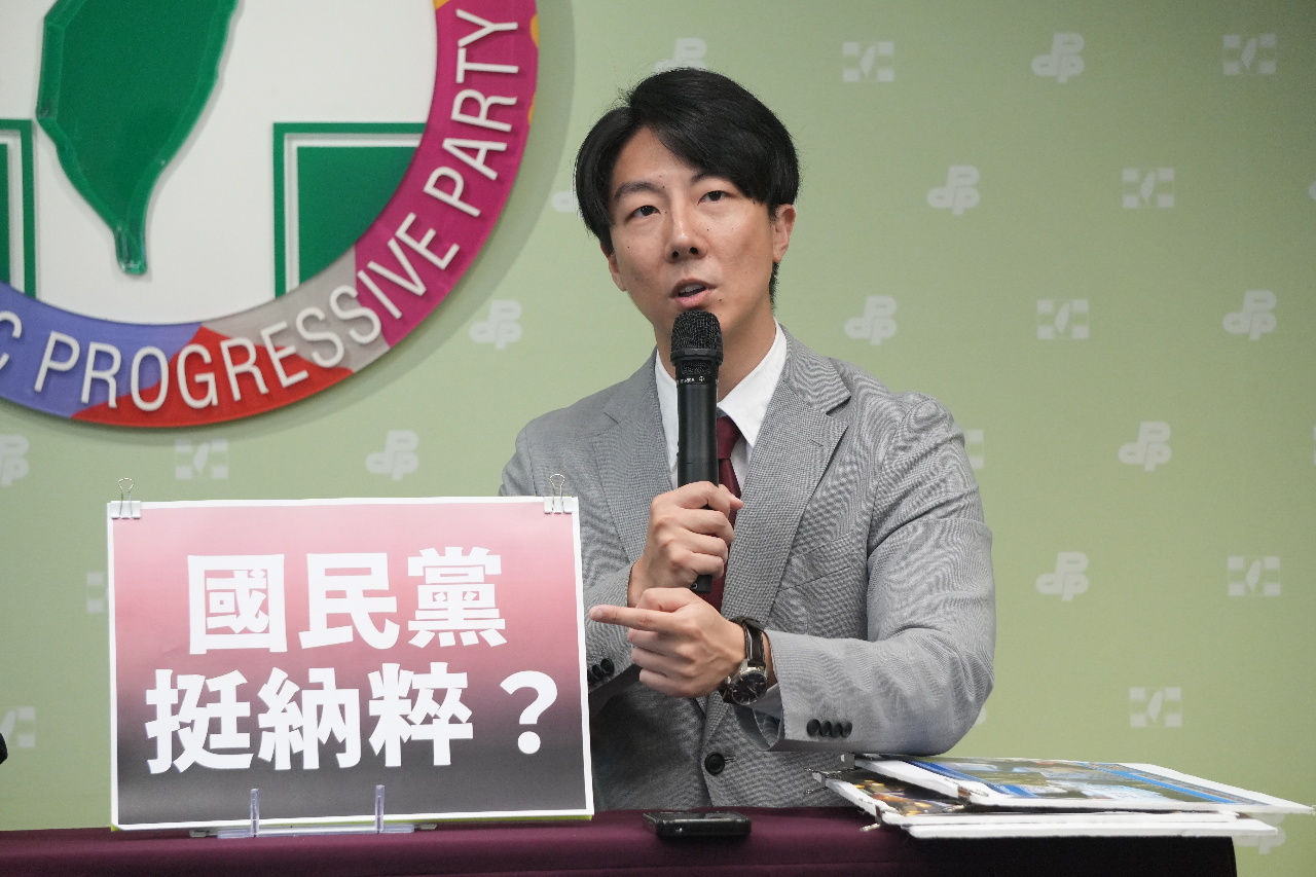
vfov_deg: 9.0
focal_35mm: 153
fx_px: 5592
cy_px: 438
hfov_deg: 13.4
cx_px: 658
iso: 2500
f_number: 5.6
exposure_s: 1/250
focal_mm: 102
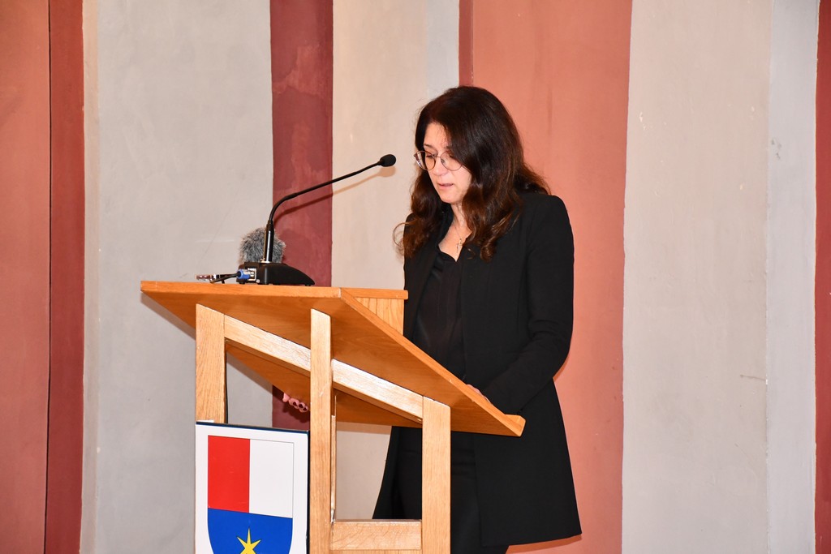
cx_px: 416
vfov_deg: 12.2
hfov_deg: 18.3
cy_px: 277
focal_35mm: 112
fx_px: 2586
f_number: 5
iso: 2200
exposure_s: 1/60
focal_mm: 75
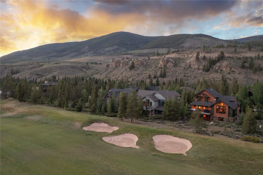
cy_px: 88
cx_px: 132
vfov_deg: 46.4
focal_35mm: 28
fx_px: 204
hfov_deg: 65.5
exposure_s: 1/120
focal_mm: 10.26
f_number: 2.8
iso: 800
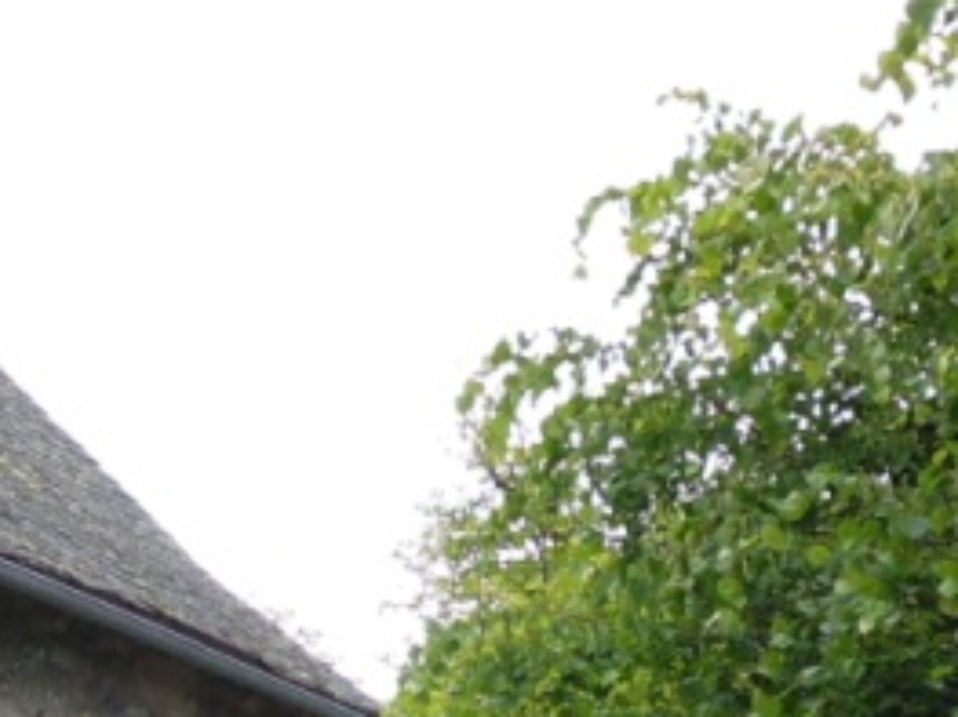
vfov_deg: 12.2
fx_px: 3237
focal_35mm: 117
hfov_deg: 16.6
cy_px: 954
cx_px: 117
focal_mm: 5.2
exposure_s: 1/400
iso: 100
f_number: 3.1
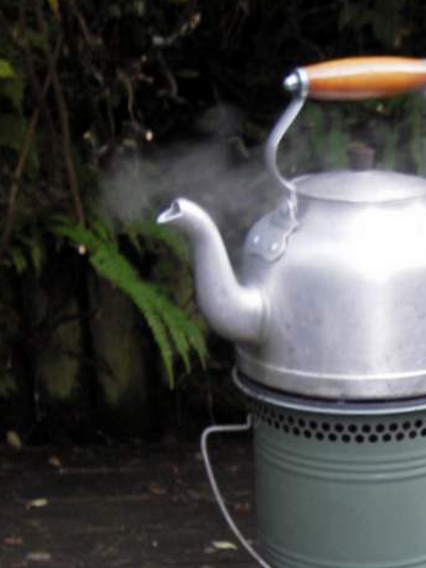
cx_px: 351
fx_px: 1363
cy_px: 485
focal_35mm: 83
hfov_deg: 17.6
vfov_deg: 23.1
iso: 80
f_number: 3.5
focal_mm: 8.1
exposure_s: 1/40
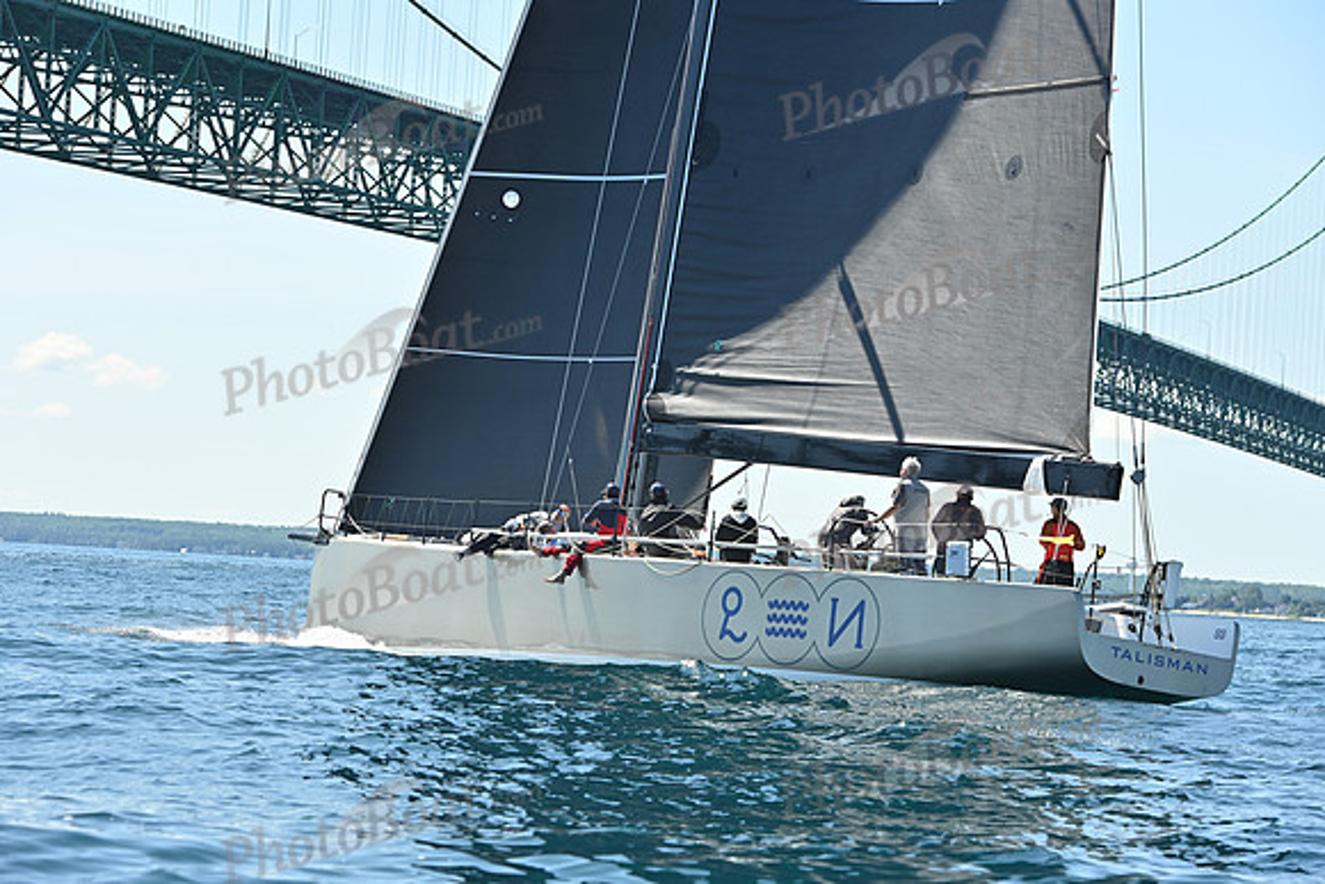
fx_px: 4417
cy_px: 442
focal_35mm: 120
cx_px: 662
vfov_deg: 11.4
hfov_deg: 17.1
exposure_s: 1/1000
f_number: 6.3
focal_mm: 120
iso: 320
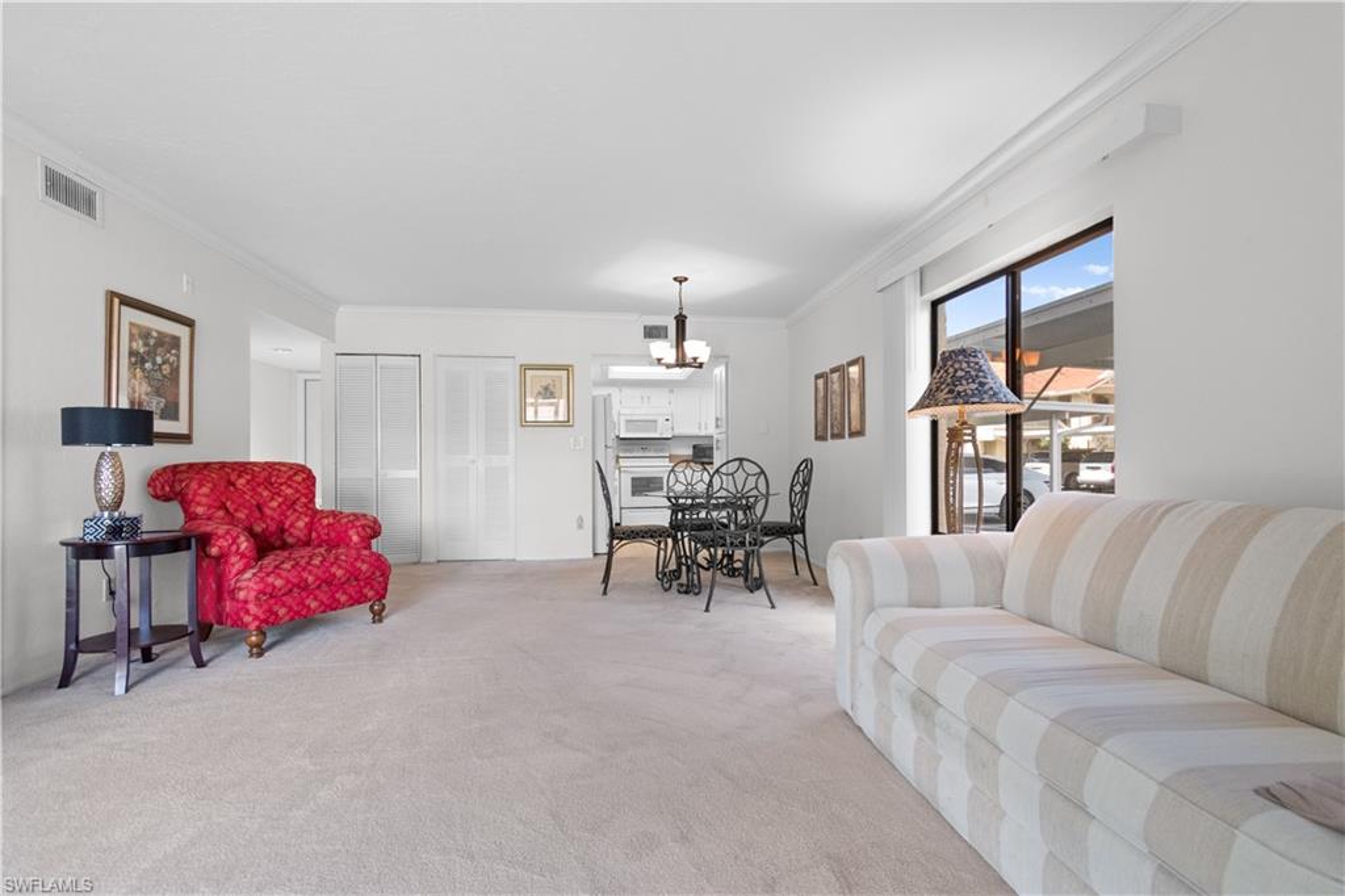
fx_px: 560
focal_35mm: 15
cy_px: 448
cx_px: 672
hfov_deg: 100.4
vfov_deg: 77.3
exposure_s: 1/60
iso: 800
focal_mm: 10
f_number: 4.5
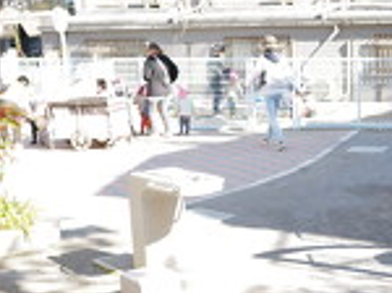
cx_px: 329
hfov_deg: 26.4
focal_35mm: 72
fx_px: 814
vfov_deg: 20.2
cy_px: 232
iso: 100
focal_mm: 28
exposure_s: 1/100
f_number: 3.5
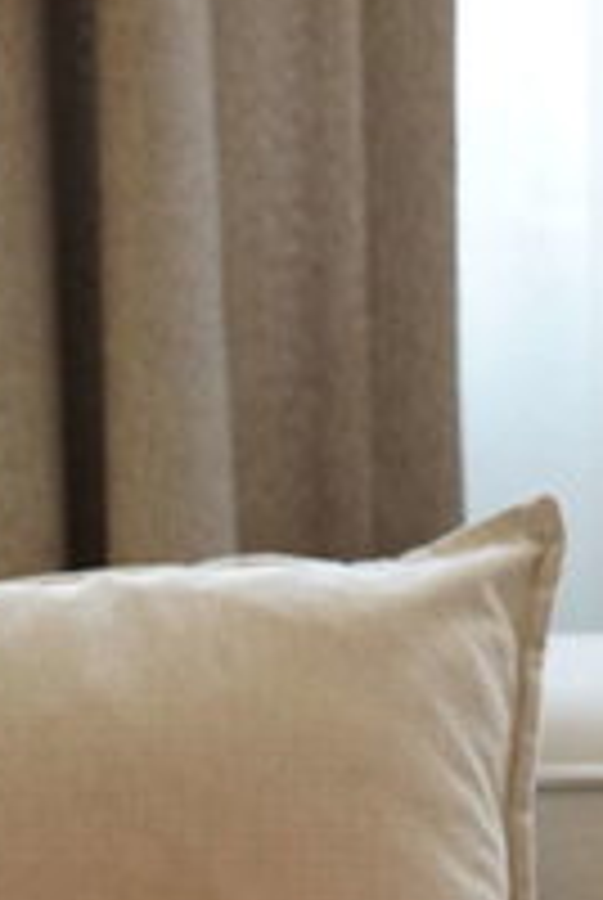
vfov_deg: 8.4
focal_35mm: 241
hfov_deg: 5.7
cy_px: 1143
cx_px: 263
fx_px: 6034
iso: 1600
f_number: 4.5
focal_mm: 69
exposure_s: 1/100
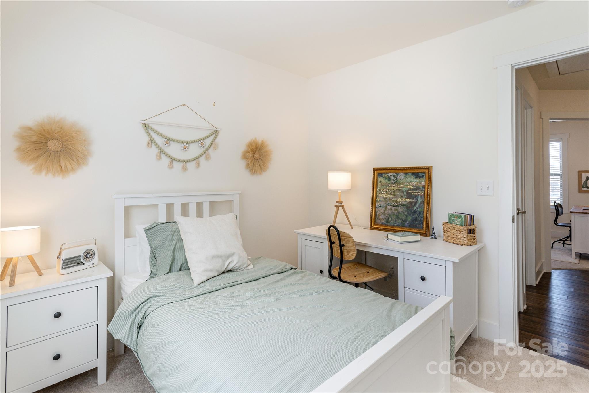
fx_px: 278
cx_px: 294
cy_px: 196
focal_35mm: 17
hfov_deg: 93.3
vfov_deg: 70.5
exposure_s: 1/100
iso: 320
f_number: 7.1
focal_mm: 17
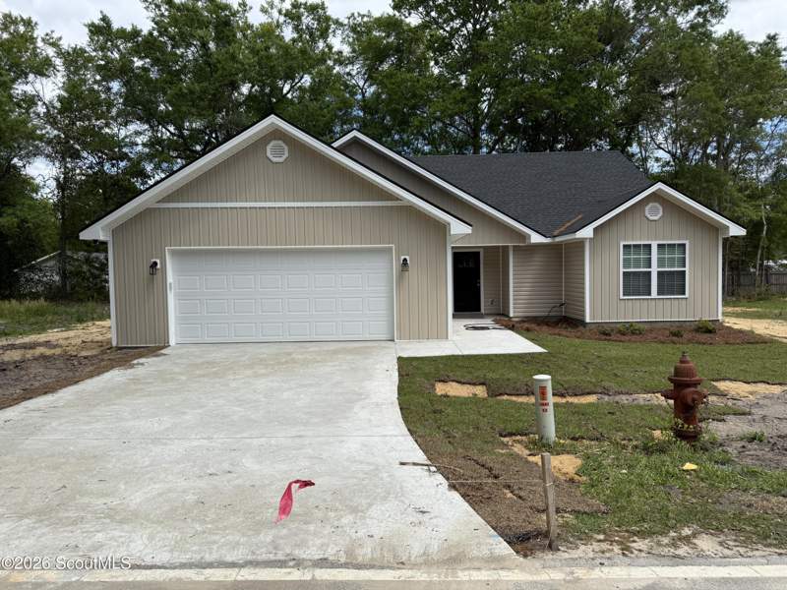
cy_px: 295
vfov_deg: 56.8
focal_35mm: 24
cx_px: 394
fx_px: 546
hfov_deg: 71.6
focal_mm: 6.76
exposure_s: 1/4673
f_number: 1.78
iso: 80
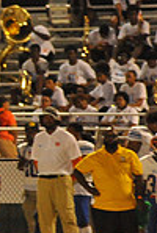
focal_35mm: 776
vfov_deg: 2.7
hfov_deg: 1.8
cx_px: -272
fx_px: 5053
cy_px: 152
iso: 6400
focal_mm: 200
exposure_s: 1/200
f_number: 5.6
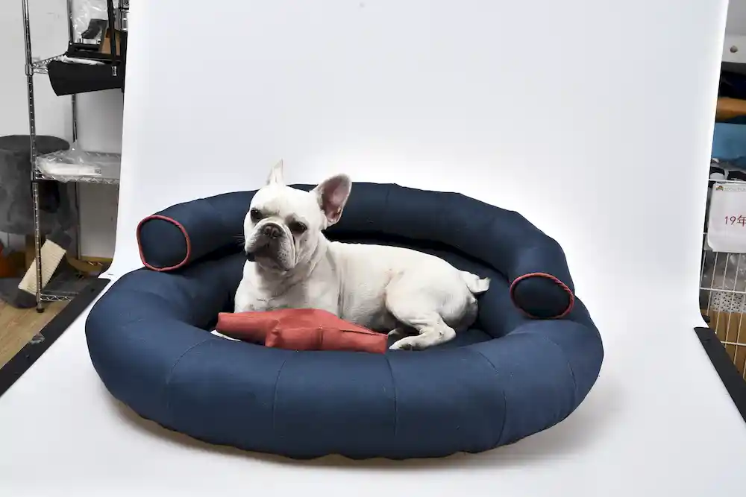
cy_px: 248
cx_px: 373
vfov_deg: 26.0
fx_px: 1078
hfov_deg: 38.2
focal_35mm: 52
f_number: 11
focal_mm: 52
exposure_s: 1/125
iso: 250
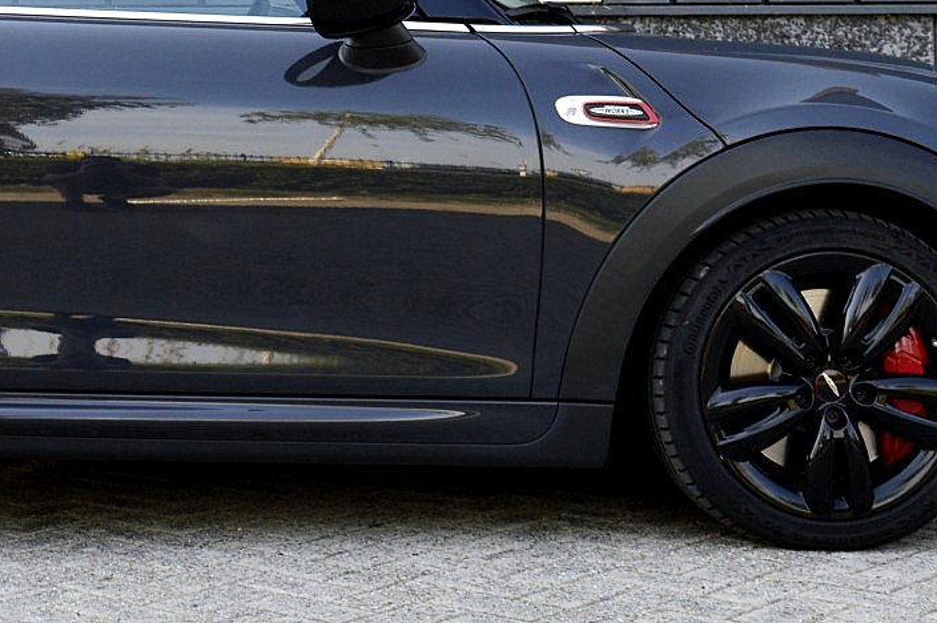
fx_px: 2158
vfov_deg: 16.3
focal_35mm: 83
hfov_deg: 23.9
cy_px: 96
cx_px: 117
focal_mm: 24
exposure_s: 1/100
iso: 400
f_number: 9
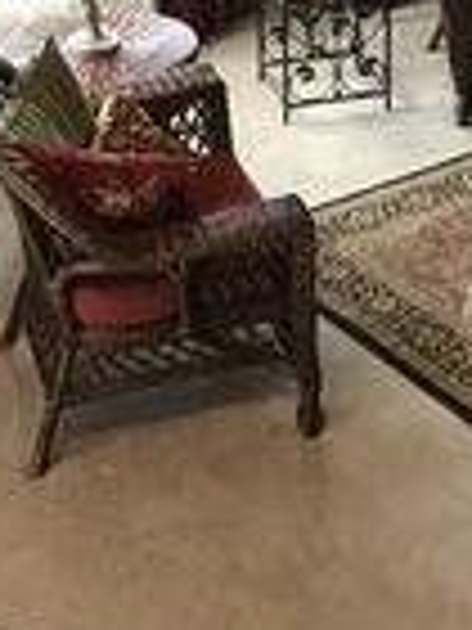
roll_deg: +0.2
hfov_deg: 15.3
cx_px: 387
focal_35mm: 96
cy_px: -184
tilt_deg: -16.5
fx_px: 1745
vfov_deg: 19.0
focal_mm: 3.99
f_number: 1.8
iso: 64
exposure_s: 1/15
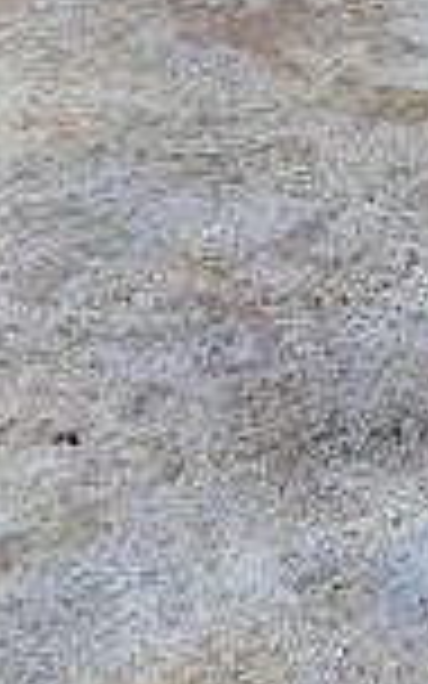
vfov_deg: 18.4
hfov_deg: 11.7
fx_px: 1736
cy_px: -486
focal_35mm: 93
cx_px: 996
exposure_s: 1/375
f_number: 2.2
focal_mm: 2.2
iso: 50
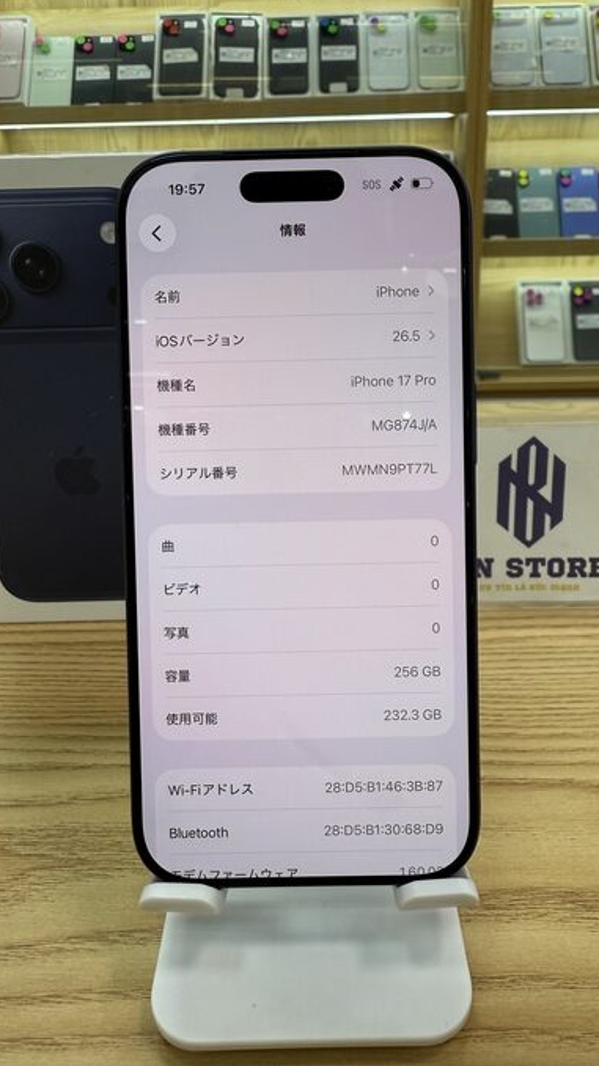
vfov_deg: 69.9
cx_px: 318
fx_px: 763
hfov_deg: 42.8
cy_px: 519
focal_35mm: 27
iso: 64
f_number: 2.2
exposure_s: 1/120
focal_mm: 2.22
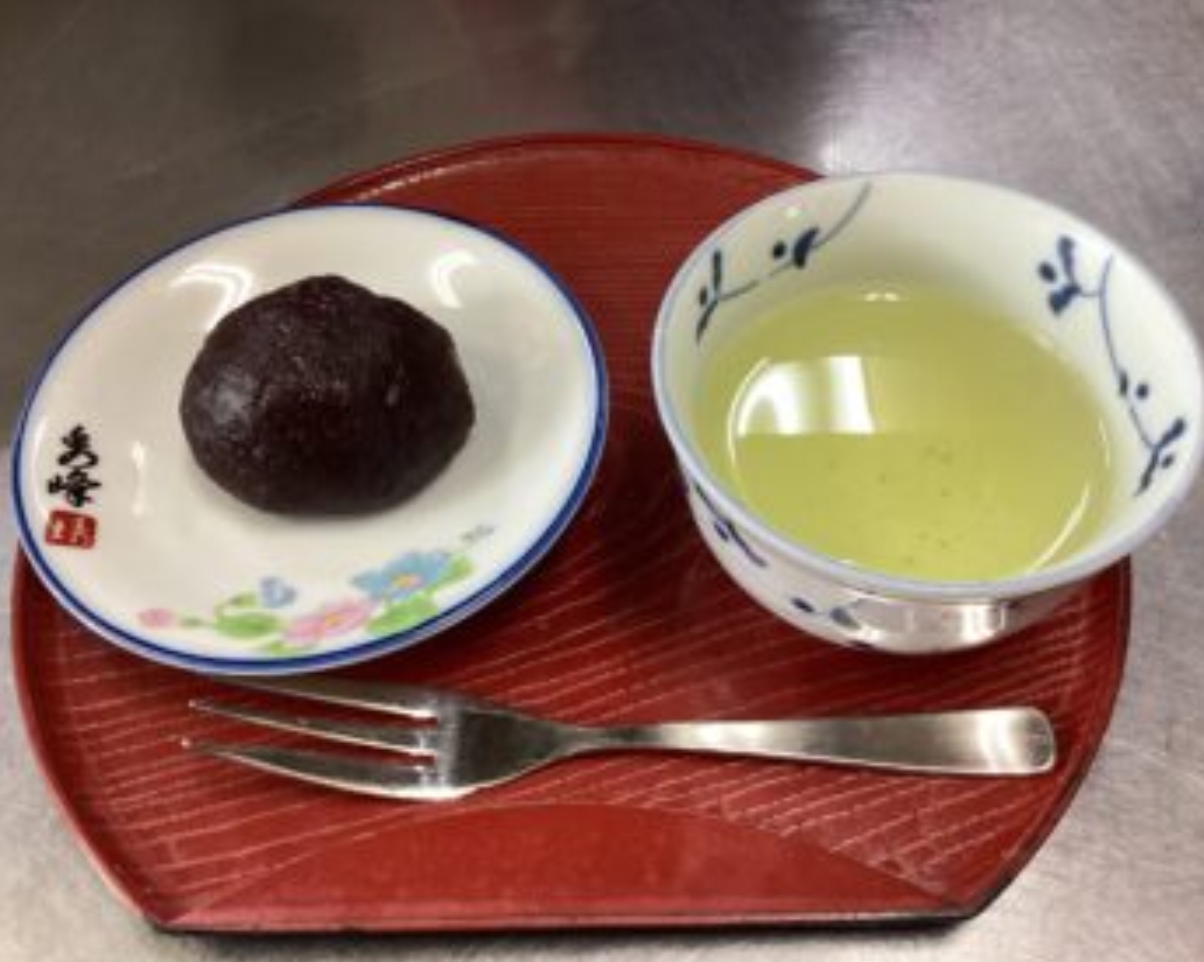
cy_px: 484
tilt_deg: -55.3
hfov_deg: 54.2
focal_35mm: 33
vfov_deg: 44.5
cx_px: 590
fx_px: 1176
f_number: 2.4
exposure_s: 1/60
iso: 125
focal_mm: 3.3
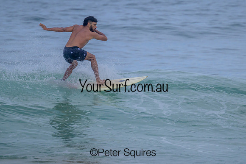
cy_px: 80
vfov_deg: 1.3
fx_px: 7359
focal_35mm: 1077
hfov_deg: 1.9
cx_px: 129
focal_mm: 800
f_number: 11
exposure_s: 1/2000
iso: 640
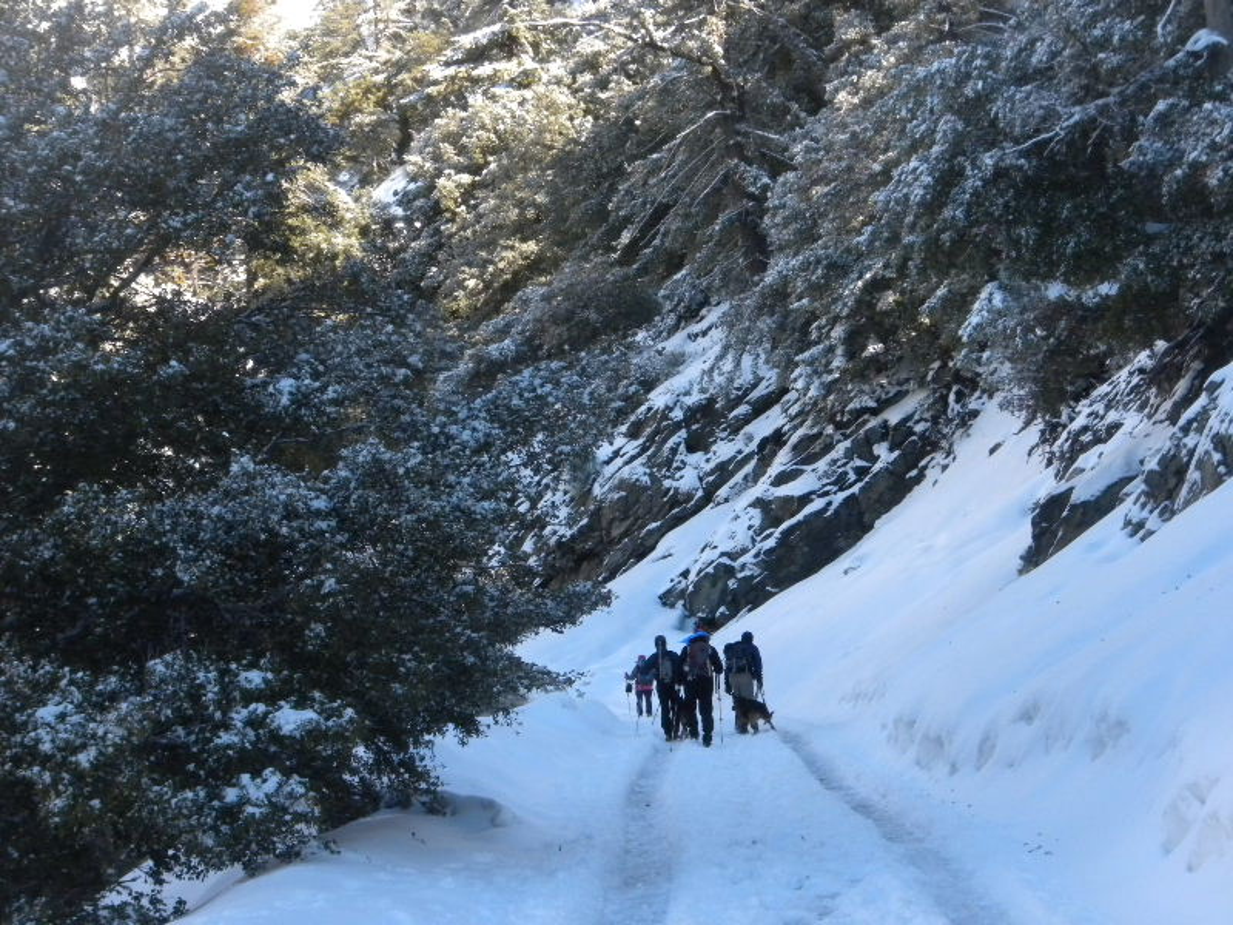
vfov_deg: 14.8
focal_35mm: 100
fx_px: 3562
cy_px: 462
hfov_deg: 19.6
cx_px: 616
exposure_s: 1/592
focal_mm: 17.7
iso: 400
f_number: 5.1
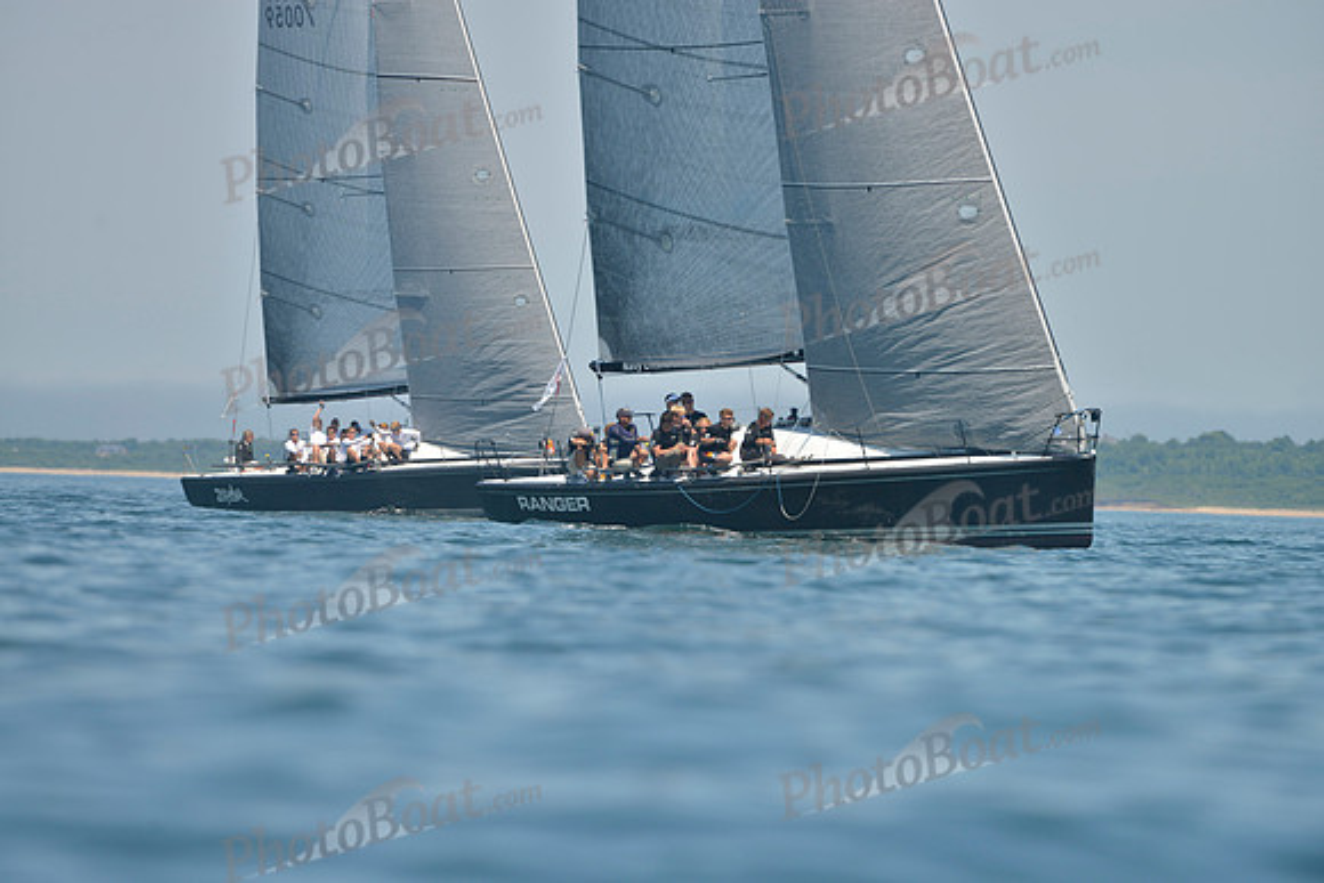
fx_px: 14714
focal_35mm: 400
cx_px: 662
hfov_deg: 5.2
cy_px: 442
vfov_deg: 3.4
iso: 200
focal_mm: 400
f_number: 6.3
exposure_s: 1/1250
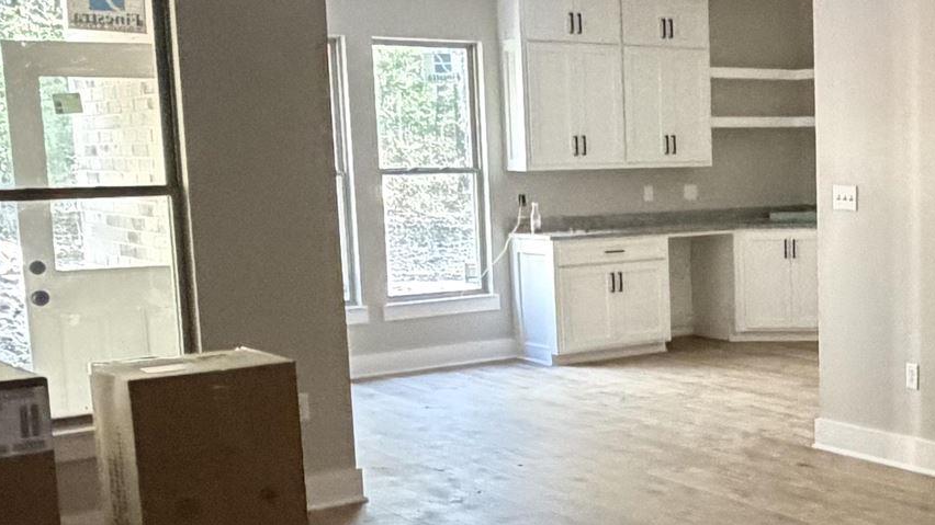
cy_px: 333
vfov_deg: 21.8
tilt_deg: -7.6
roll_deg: +0.9
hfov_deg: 35.5
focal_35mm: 55
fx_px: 1363
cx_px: 850
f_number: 2.2
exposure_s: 1/54
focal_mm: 2.22
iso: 1250
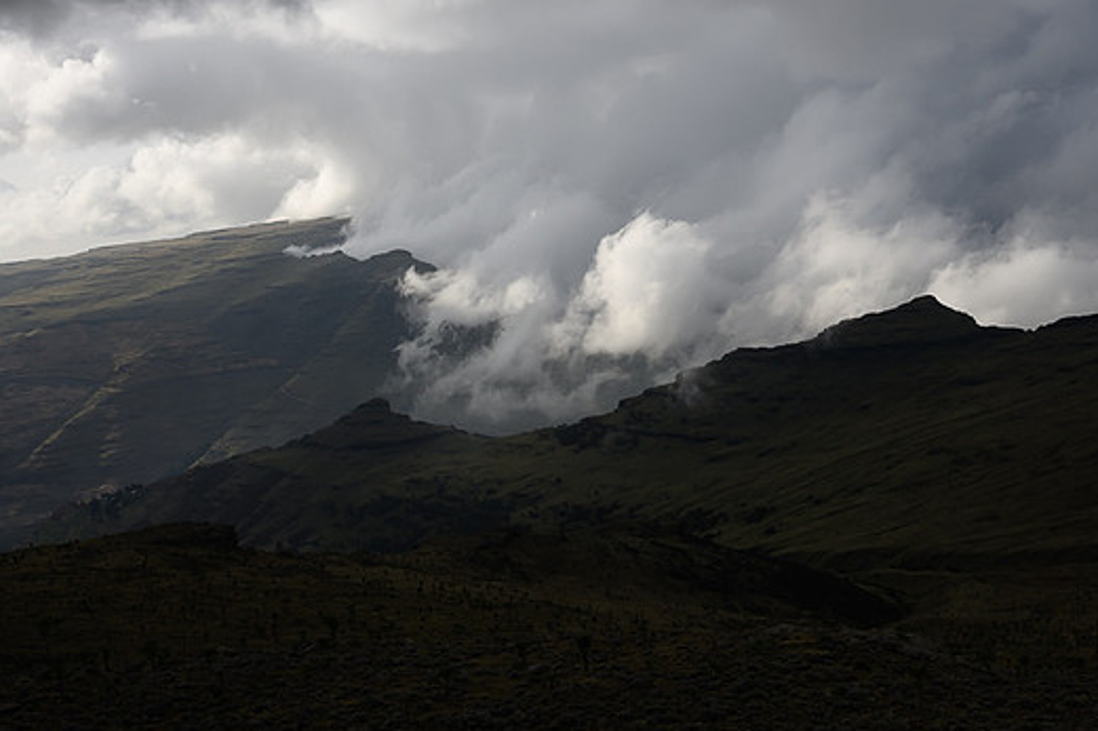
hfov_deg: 44.3
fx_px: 1341
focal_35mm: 44
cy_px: 385
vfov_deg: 30.5
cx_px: 662
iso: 500
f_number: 7.1
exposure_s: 1/2000
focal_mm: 34.5
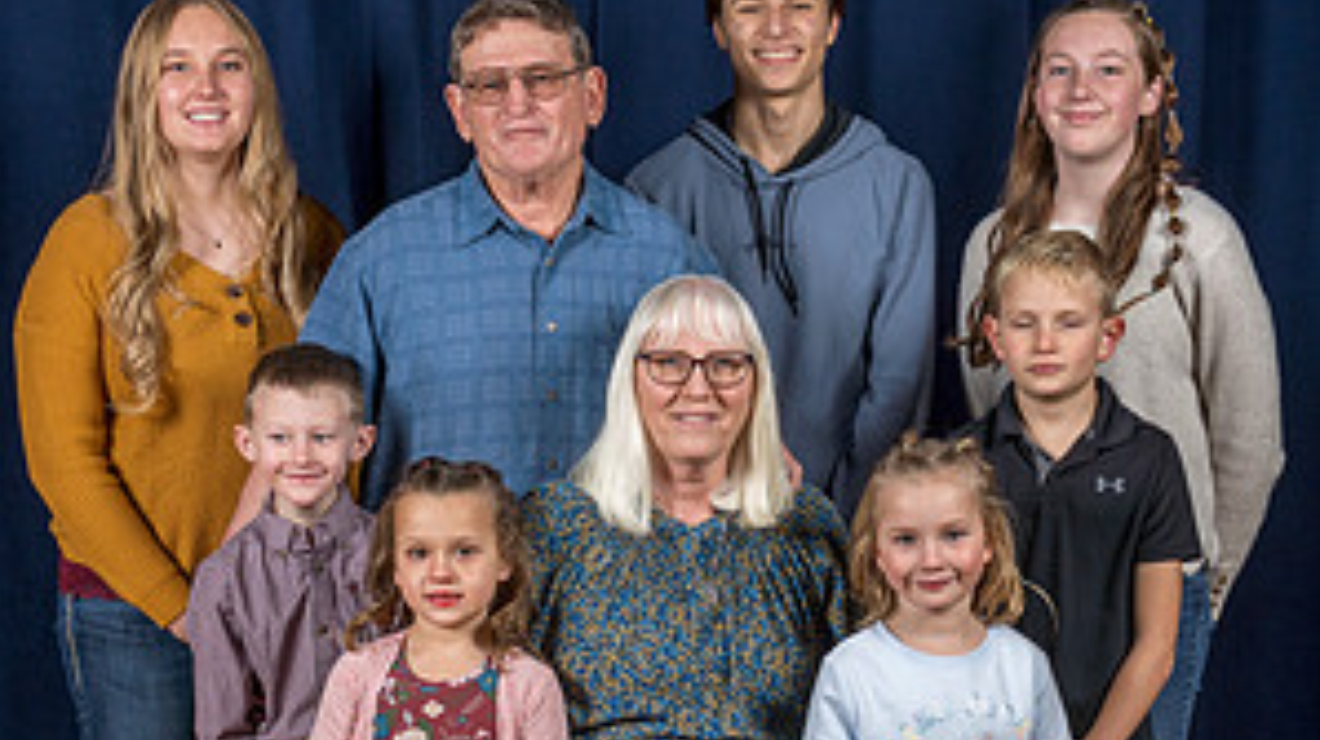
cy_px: 696
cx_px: 660
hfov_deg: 36.6
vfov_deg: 20.5
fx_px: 1993
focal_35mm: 57
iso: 125
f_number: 6.3
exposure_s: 1/250
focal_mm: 24
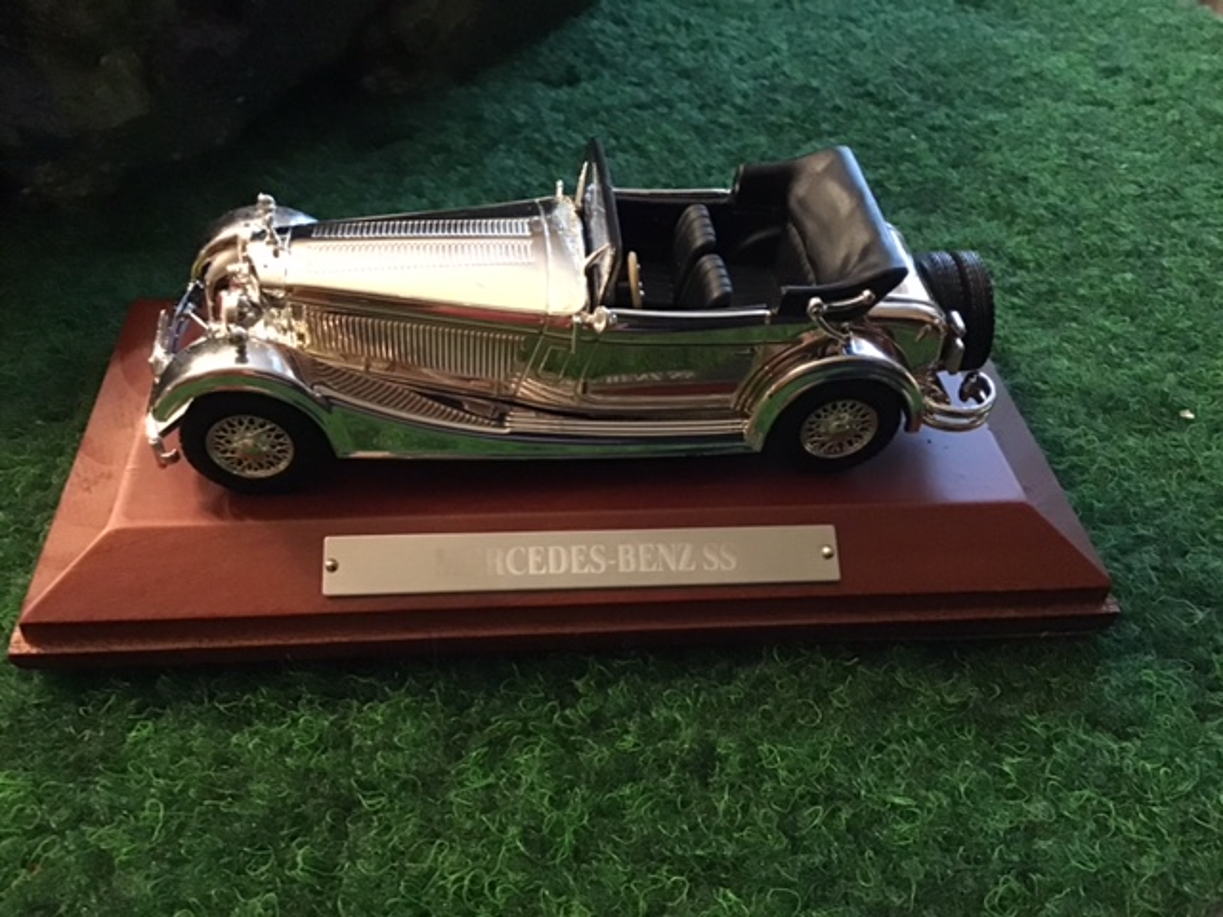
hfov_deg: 58.4
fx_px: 1095
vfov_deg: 45.4
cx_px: 612
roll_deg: -5.5
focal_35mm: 31
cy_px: 458
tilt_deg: -44.4
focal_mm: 3.3
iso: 640
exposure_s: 1/17
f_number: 2.4
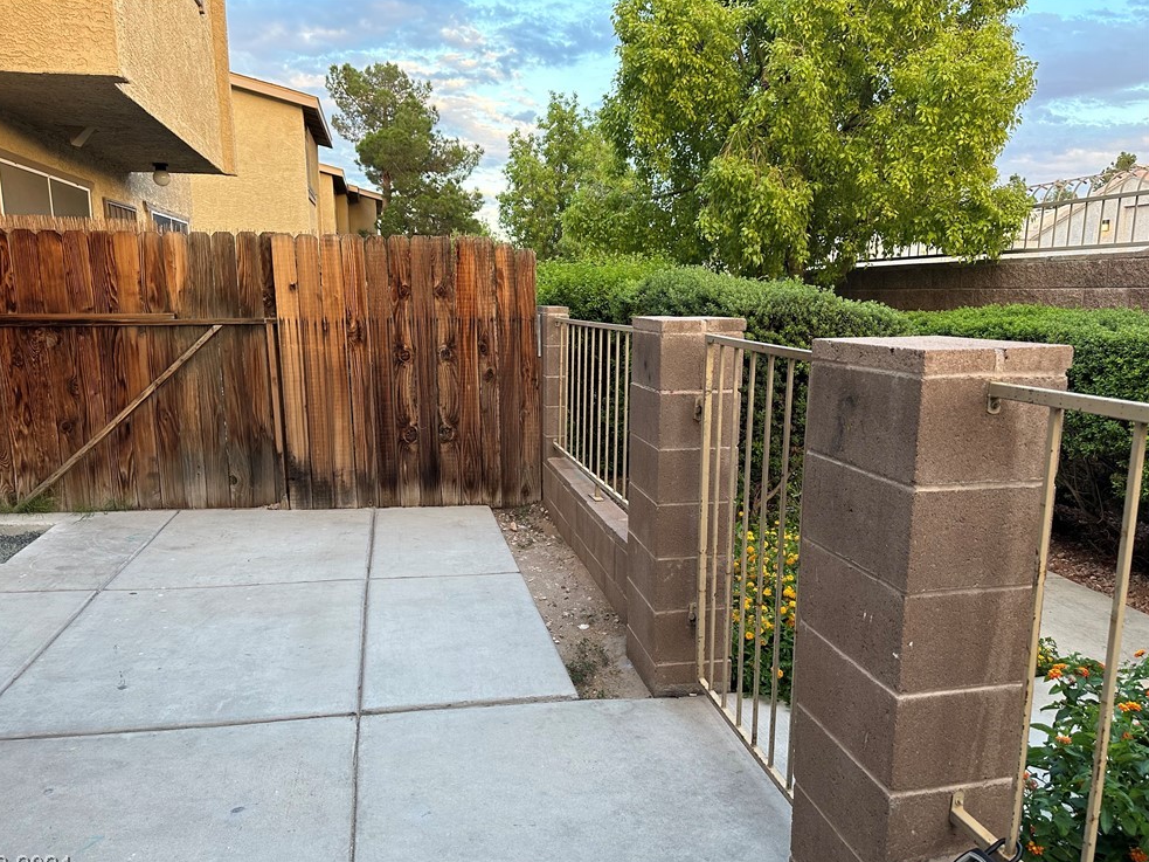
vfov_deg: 54.9
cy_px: 442
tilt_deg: -9.9
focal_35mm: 25
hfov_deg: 69.4
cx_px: 552
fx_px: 830
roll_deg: +1.4
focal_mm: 6.86
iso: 160
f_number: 1.78
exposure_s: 1/121
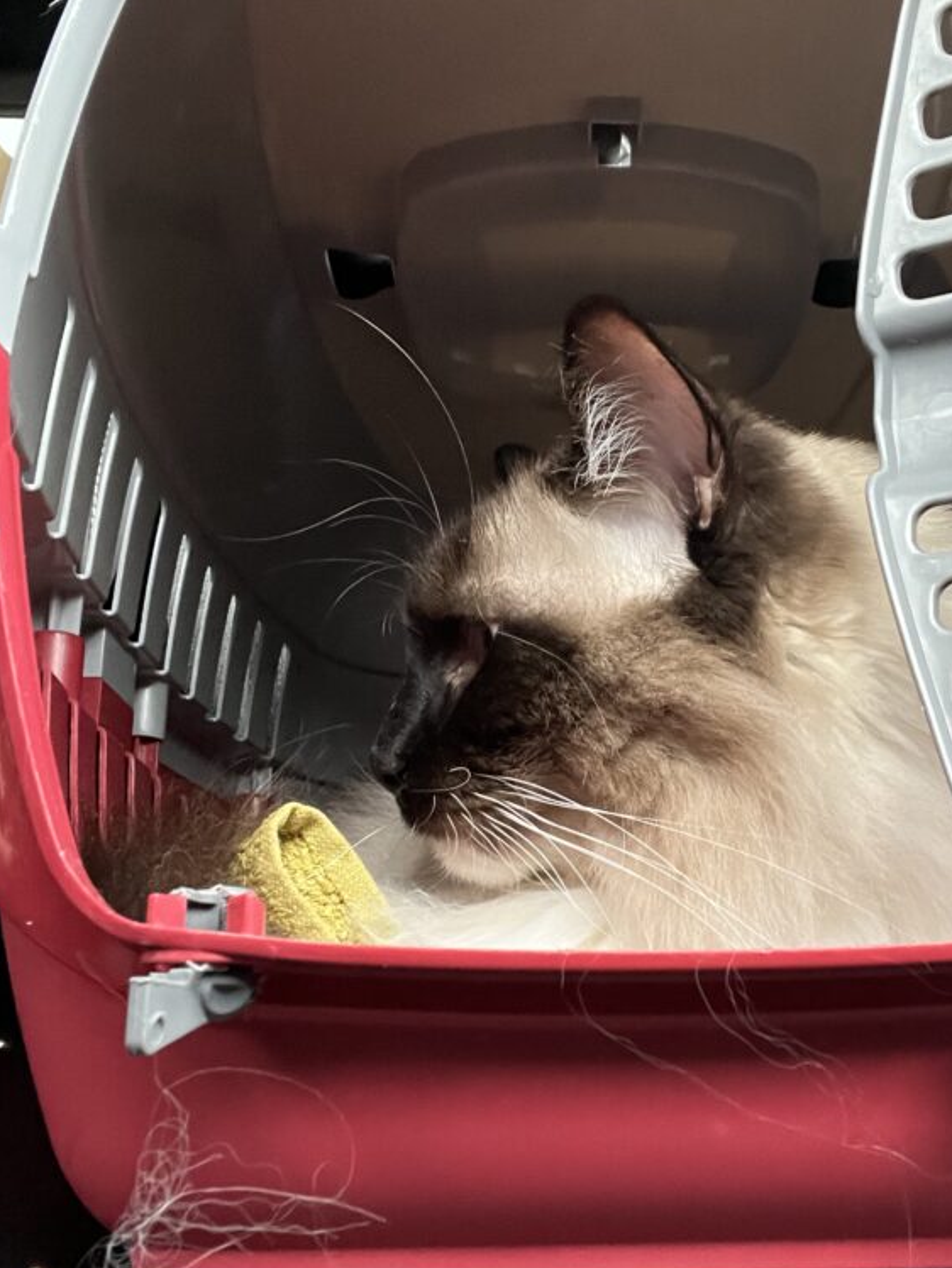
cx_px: 634
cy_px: 664
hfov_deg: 34.8
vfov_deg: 45.8
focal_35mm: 41
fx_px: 1503
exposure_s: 1/60
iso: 400
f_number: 2.2
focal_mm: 2.71
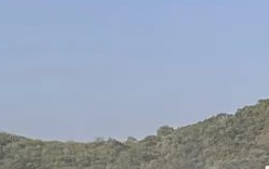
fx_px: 1379
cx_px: 768
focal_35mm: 188
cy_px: 595
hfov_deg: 9.2
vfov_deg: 6.2
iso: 25
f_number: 1.9
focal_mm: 2.69
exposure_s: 1/535
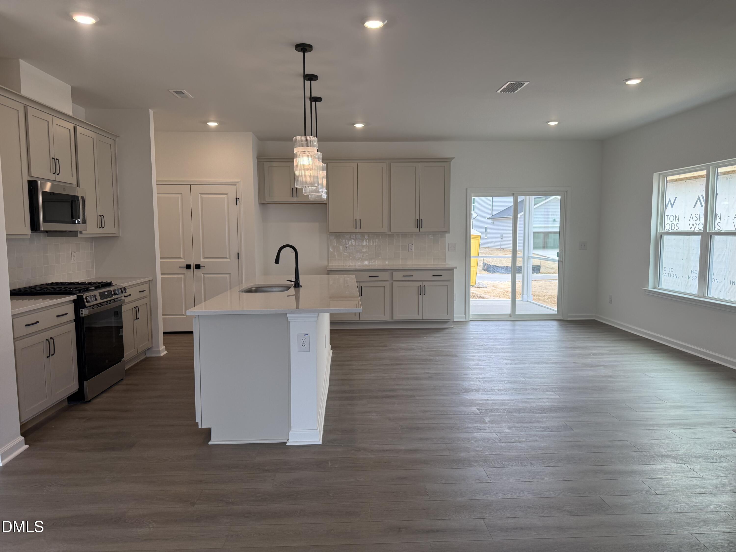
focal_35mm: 24
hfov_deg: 71.6
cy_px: 276
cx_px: 368
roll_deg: +0.2
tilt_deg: -5.1
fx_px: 510
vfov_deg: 56.8
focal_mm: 6.76
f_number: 1.78
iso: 100
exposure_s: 1/282
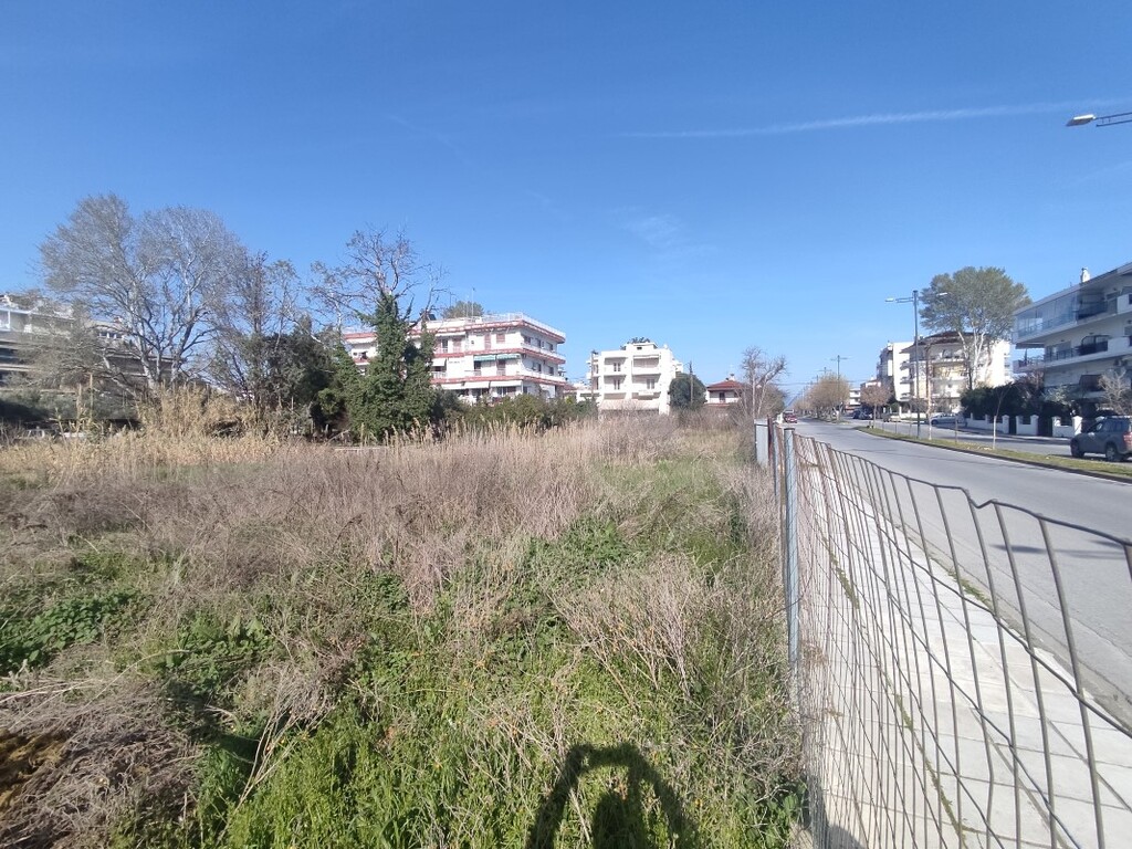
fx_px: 491
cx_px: 566
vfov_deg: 81.7
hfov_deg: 98.2
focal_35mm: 15
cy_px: 424
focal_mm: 1.6
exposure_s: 1/991
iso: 50
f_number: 2.2
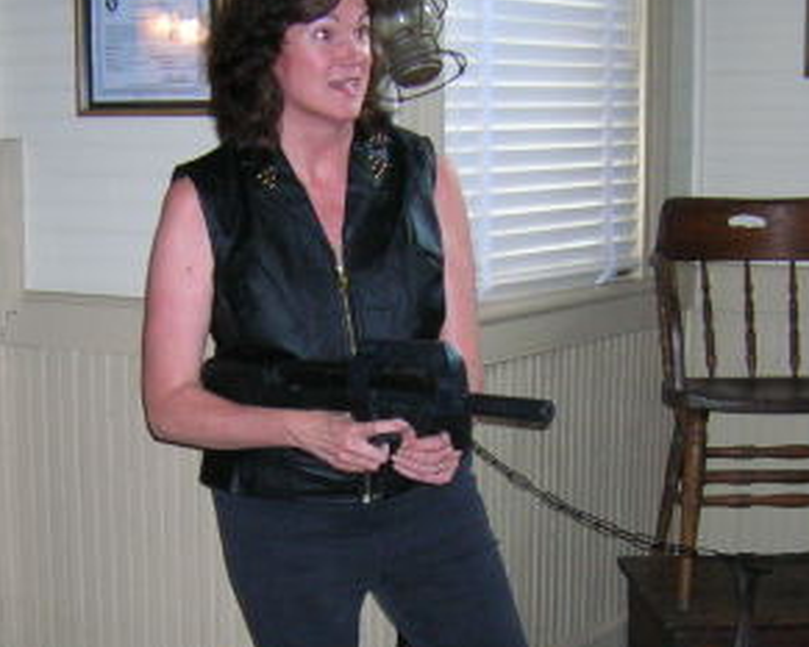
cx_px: 306
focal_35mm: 73
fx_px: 1748
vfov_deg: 20.8
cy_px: 487
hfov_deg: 26.0
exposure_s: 1/60.1
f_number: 2.9
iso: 153
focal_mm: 5.7
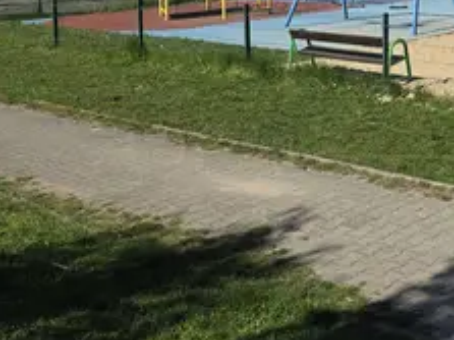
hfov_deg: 28.3
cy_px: -35
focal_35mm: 62
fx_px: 813
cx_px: 505
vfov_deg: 22.3
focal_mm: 6.3
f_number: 1.7
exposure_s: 1/6809
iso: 80
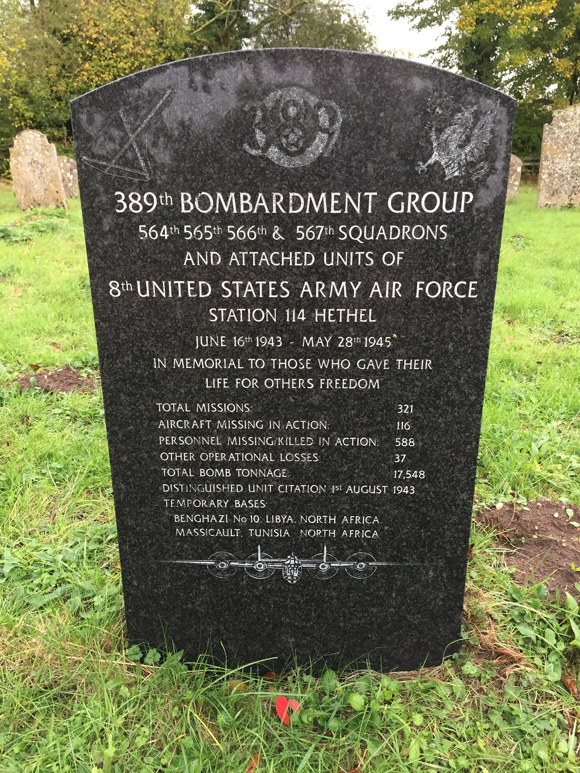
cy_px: 386
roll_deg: +1.9
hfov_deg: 48.2
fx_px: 648
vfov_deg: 61.7
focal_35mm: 29
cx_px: 290
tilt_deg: -18.7
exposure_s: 1/33
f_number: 2.2
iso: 40
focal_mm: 4.15
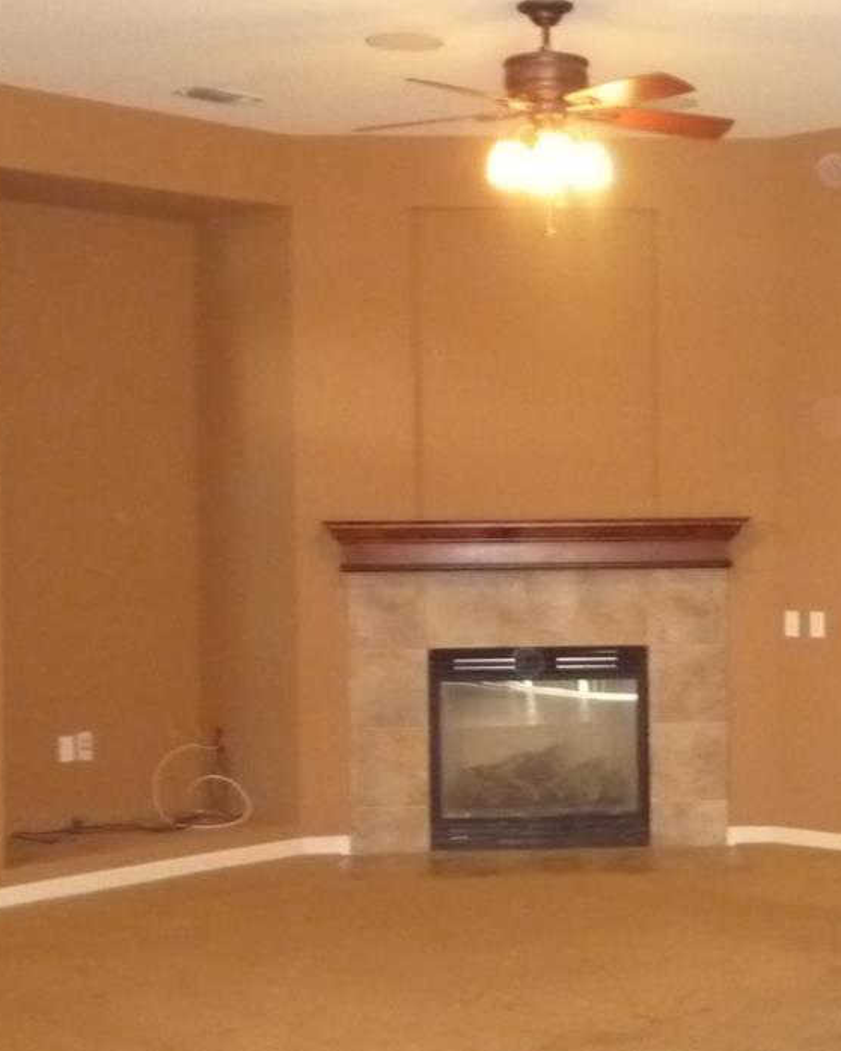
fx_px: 1959
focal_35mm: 63
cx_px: 686
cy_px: 570
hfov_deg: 23.8
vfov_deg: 30.0
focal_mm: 5.2
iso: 800
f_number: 3.3
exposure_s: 1/30
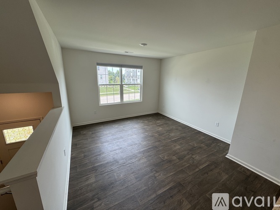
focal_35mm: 14
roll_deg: -0.1
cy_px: 105
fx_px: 113
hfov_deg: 102.1
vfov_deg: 85.7
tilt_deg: -13.5
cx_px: 140
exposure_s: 1/120
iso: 50
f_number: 2.2
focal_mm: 2.22
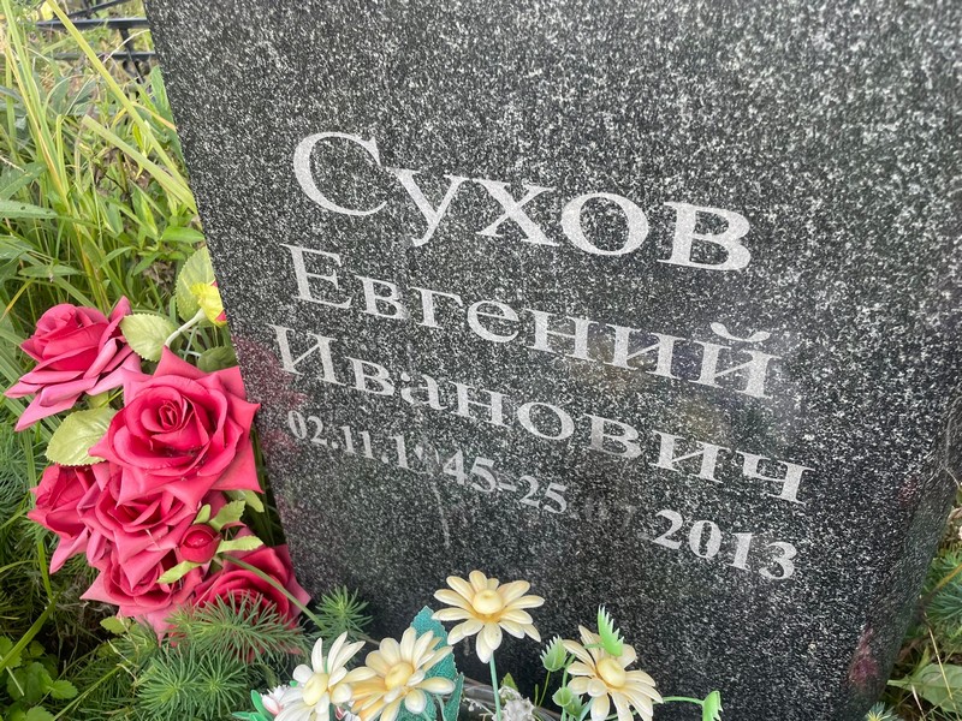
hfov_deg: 67.3
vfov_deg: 53.1
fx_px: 723
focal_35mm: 26
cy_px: 360
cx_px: 481
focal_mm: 4.2
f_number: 1.6
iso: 32
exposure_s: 1/425
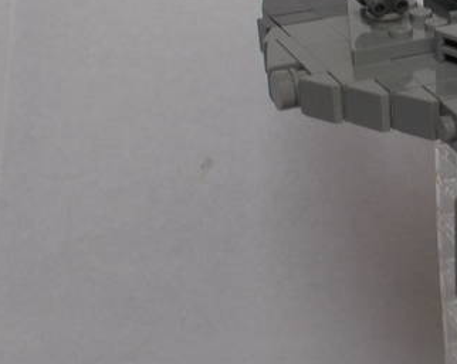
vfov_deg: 21.3
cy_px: 73
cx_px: 541
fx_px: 959
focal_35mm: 71
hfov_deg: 24.4
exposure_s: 1/80
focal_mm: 4.6
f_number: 3.2
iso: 80
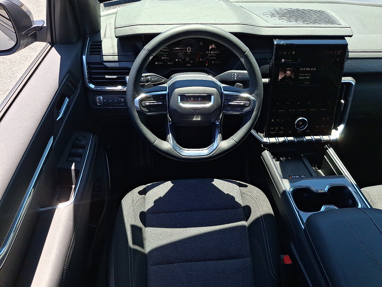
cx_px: 191
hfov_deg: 69.4
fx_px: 276
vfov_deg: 54.9
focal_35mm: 25
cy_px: 144
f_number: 1.8
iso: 30
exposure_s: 1/476
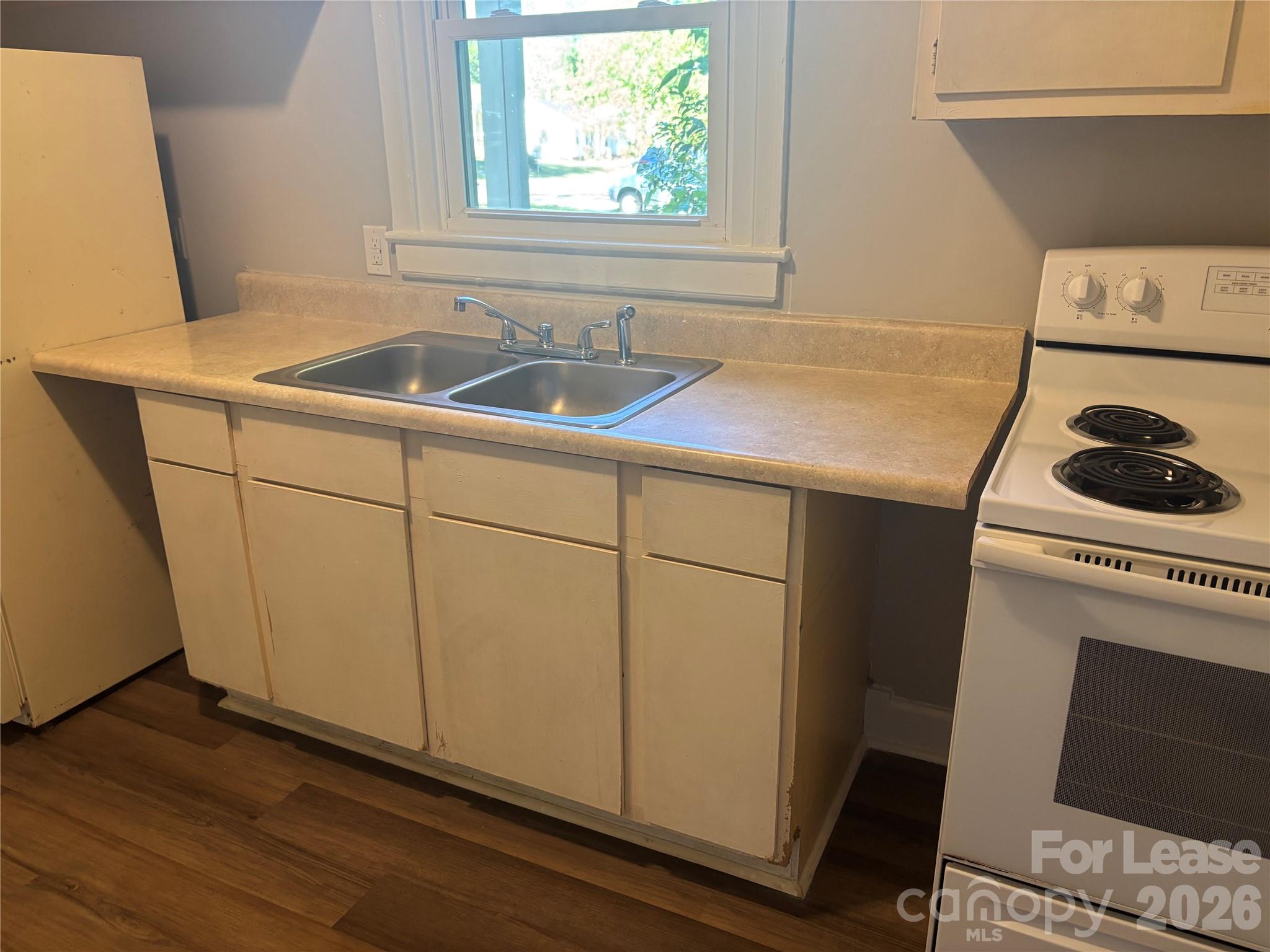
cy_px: 476
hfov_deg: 67.3
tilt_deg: -19.8
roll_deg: +0.5
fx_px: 954
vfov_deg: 53.1
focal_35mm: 26
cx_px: 635
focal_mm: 5.96
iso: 160
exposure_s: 1/60
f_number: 1.6
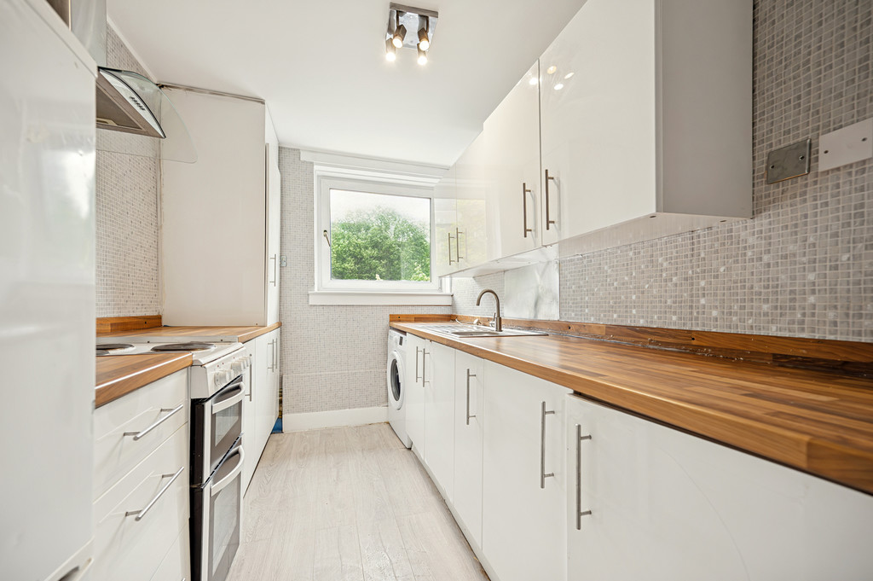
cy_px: 290
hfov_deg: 104.3
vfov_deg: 81.1
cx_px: 436
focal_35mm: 14
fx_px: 339
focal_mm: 14
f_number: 4.5
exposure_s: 1/100
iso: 800
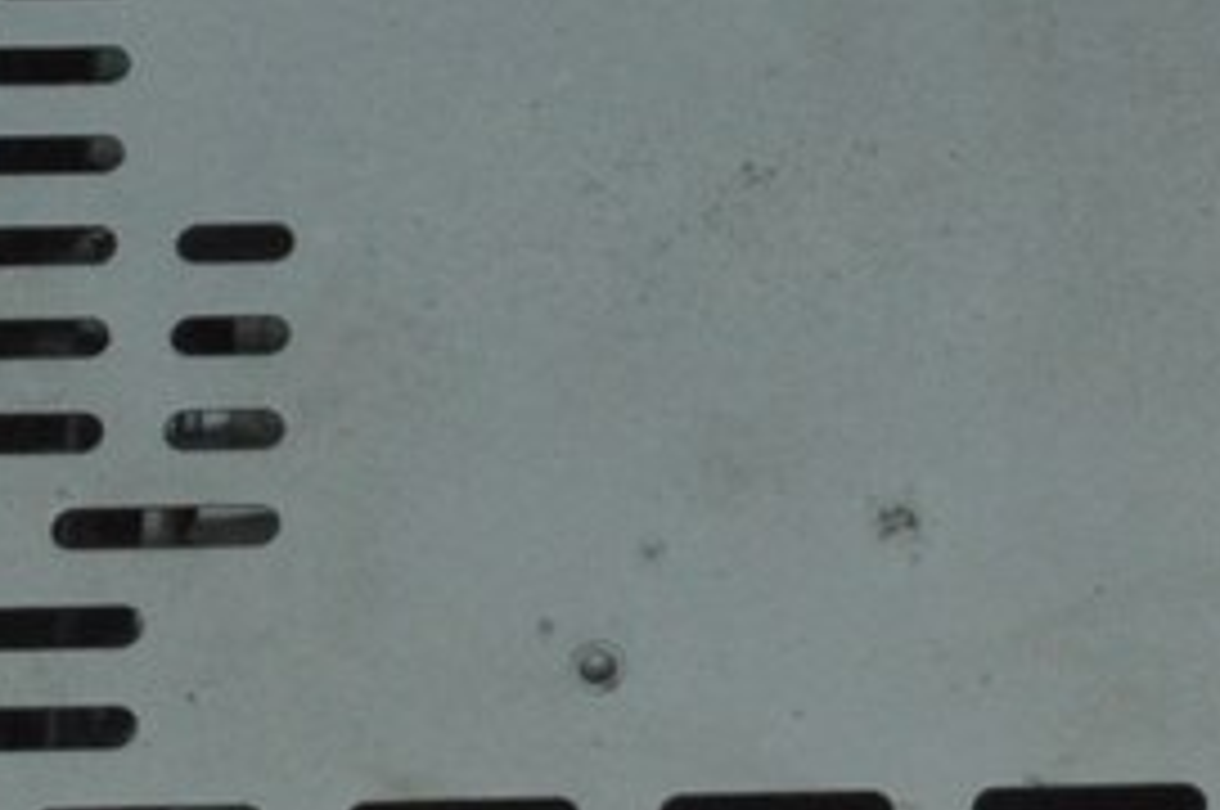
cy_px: 299
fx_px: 4603
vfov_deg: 10.1
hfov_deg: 15.0
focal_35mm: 136
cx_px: 986
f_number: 25
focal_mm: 24
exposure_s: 1/40
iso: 3200
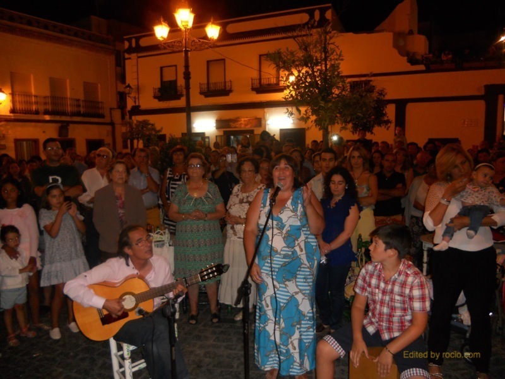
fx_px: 394
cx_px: 252
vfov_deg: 51.4
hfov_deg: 65.3
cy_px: 190
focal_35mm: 27
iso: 250
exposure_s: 1/25
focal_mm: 4.9
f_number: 3.2
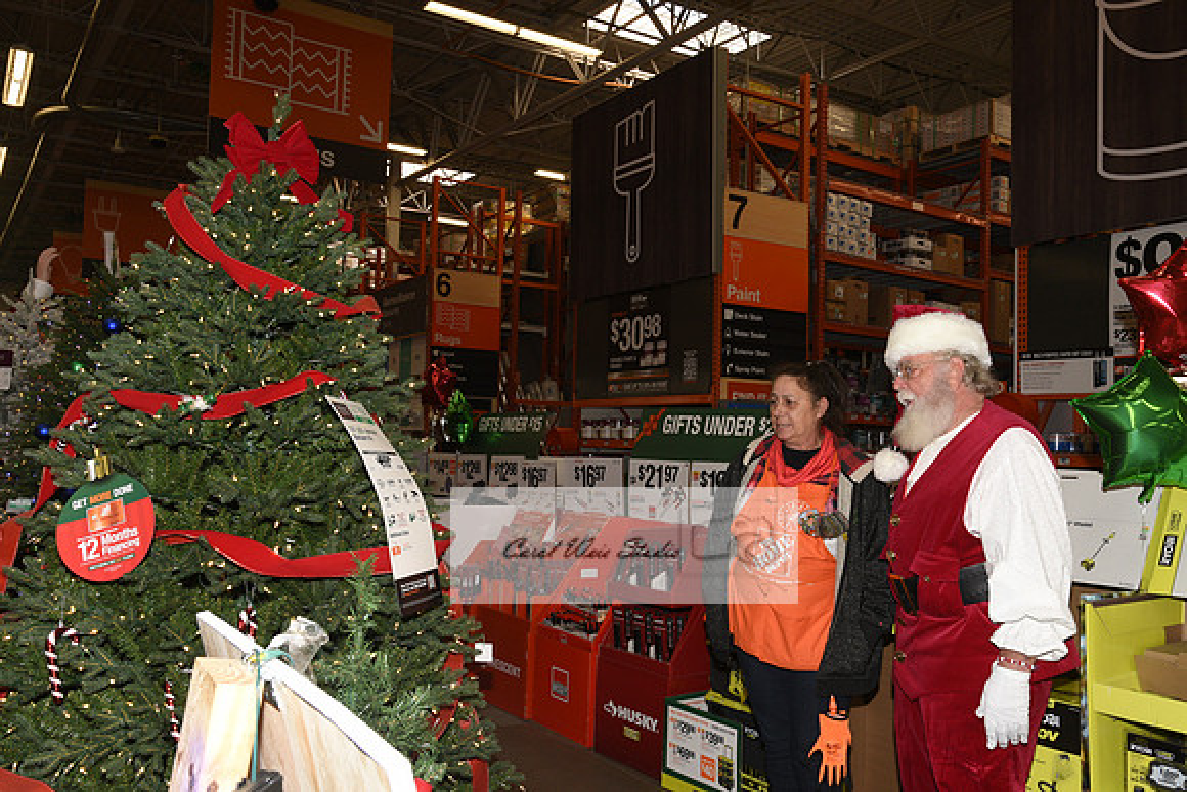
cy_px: 396
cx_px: 594
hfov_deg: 60.3
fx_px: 1022
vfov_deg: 42.3
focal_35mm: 31
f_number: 5.6
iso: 800
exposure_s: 1/60
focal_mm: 31
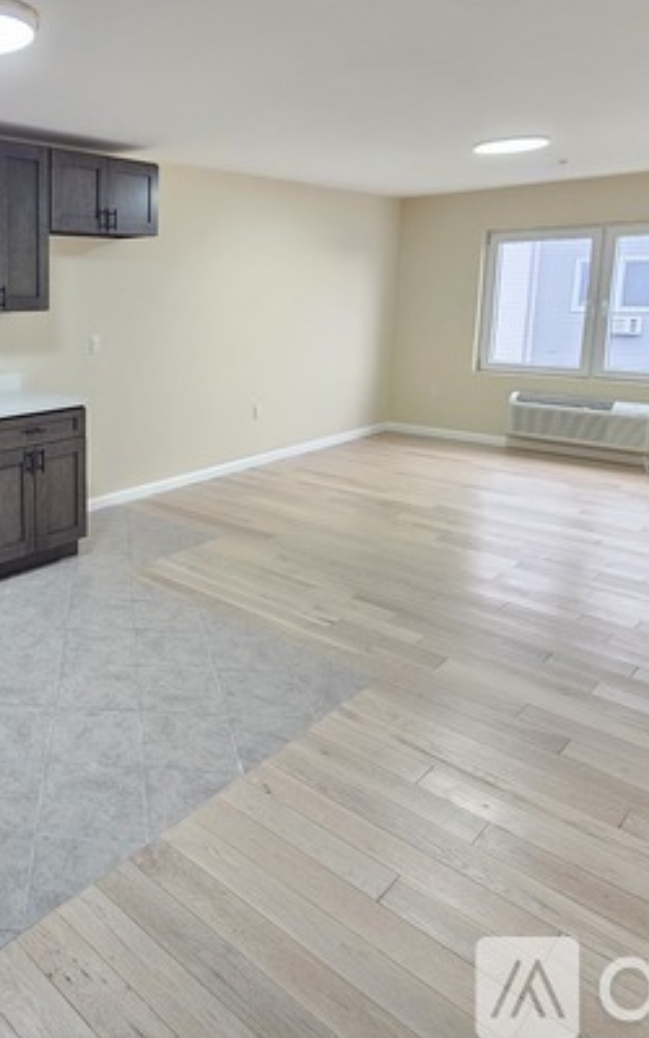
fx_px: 651
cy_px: 392
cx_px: 30
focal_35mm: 23
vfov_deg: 75.9
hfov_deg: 46.2
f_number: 2.2
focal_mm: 2.2
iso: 320
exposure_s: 1/60
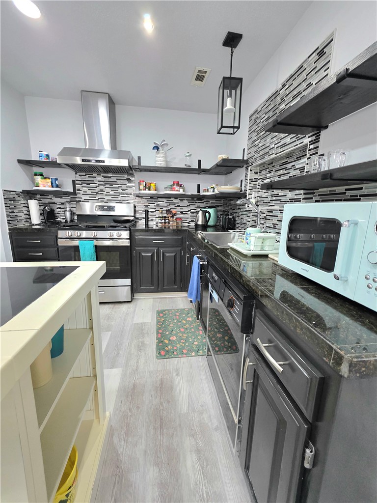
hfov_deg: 89.9
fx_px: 189
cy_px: 252
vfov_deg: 106.2
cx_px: 188
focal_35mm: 13
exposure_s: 1/101
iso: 500
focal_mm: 2.2
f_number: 1.9
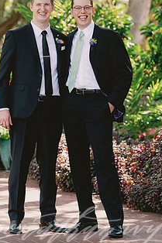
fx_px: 1318
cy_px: 87
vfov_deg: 10.5
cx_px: 73
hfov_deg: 7.0
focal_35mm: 195
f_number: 4.5
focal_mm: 136
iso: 400
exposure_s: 1/400
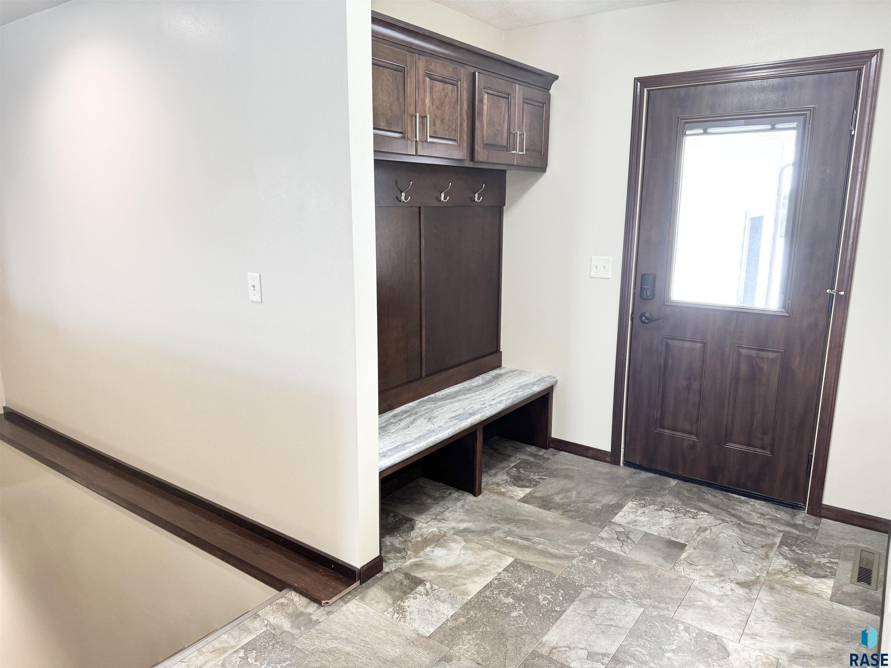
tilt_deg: -12.4
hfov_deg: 71.6
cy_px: 334
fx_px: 618
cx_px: 446
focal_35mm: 24
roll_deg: +1.1
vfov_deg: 56.8
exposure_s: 1/60
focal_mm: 6.76
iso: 160
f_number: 1.78
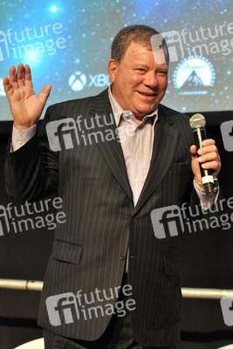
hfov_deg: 11.7
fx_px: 1135
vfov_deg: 17.5
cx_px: 116
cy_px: 174
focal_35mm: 117
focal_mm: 78
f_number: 5.6
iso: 2000
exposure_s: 1/125
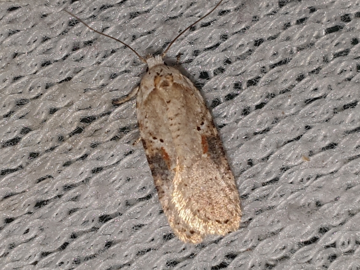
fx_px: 270
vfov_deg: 53.1
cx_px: 180
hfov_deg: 67.3
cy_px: 135
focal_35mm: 26
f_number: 2.4
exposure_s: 1/2119
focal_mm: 4.3
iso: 50
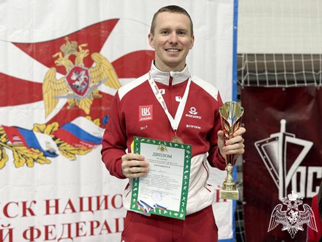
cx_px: 161
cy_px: 121
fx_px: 447
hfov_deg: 39.6
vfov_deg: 30.3
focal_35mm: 48
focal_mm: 6.76
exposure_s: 1/50
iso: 100
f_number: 1.78
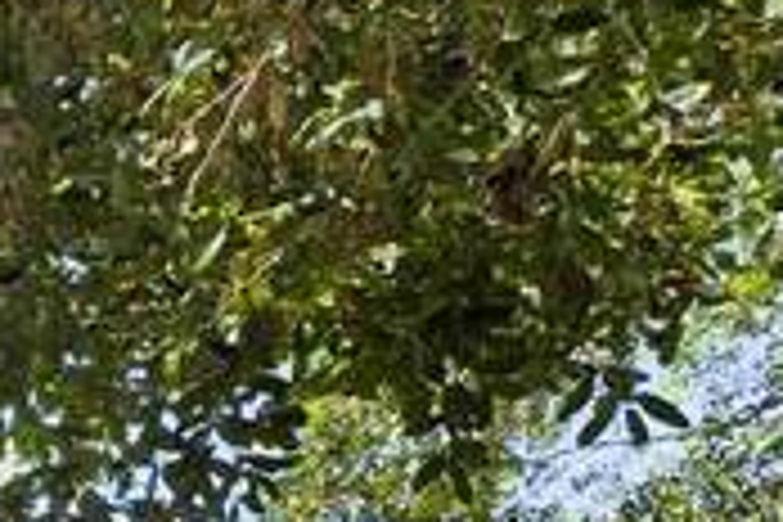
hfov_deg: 11.9
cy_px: 1348
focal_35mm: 107
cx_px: -1440
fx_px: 2320
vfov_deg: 10.6
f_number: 11
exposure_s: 1/100
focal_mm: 14.5
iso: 400
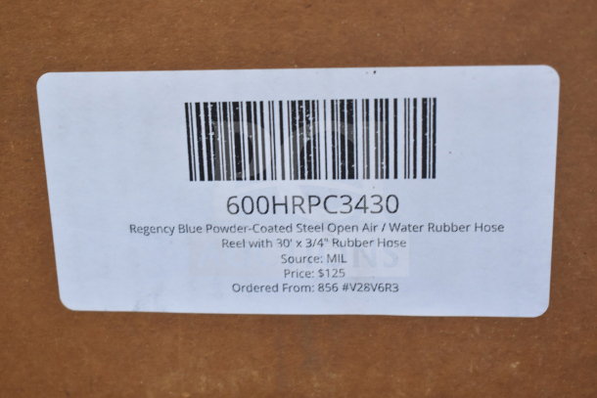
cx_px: 298
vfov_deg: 23.8
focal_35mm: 57
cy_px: 199
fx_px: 945
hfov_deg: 35.0
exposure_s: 1/60
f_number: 4.8
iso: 1250
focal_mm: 38
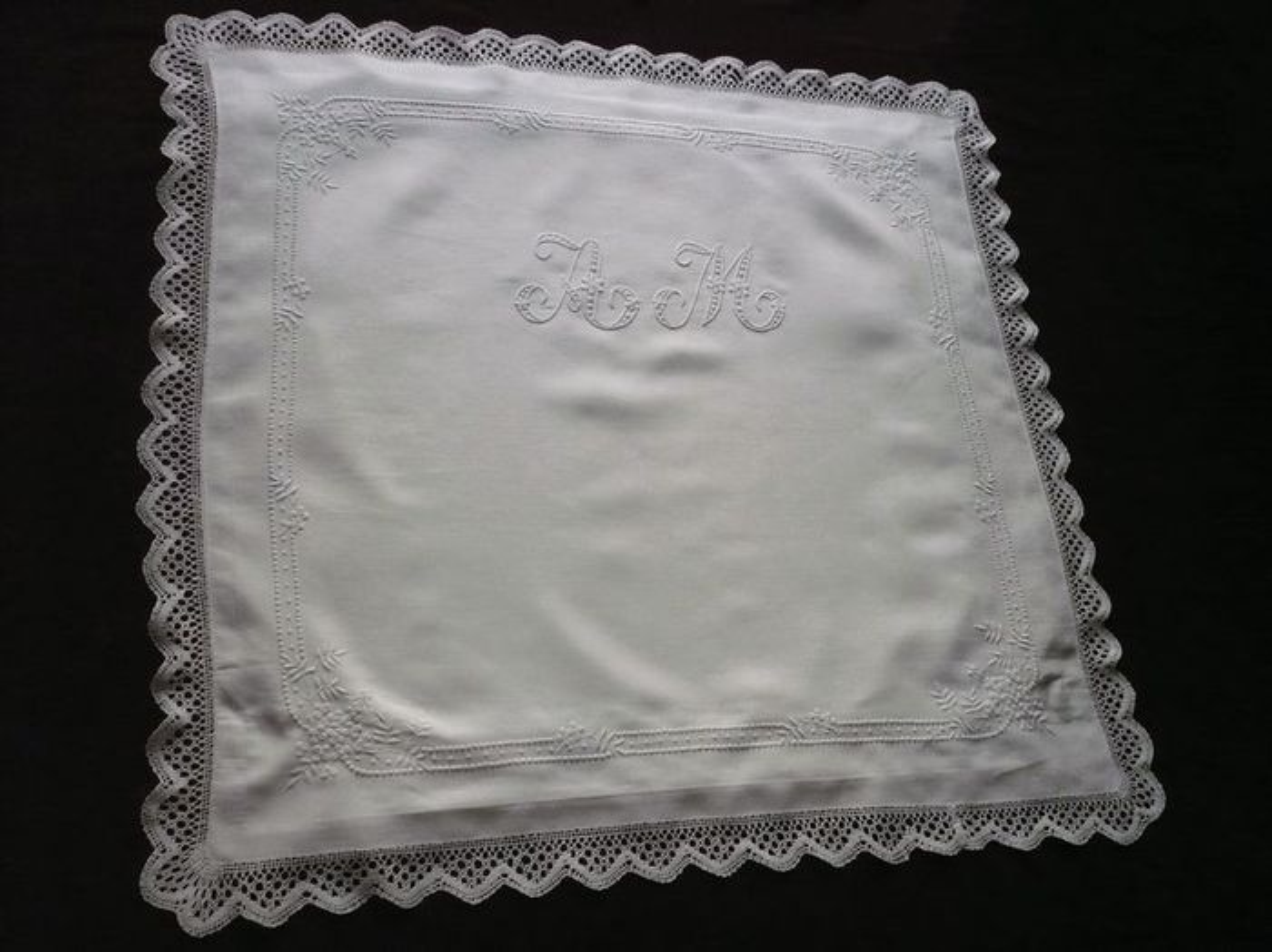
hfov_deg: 52.7
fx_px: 1285
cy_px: 476
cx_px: 636
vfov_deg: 40.7
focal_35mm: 35
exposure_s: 1/800
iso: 400
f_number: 2.8
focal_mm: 5.8
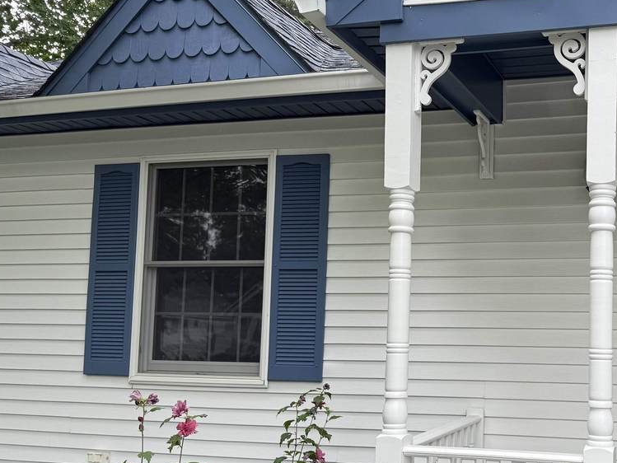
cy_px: 283
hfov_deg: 43.0
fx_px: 731
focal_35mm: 41
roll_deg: -1.0
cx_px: 520
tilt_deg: +4.0
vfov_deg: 35.0
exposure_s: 1/453
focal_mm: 6.76
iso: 80
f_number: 1.78
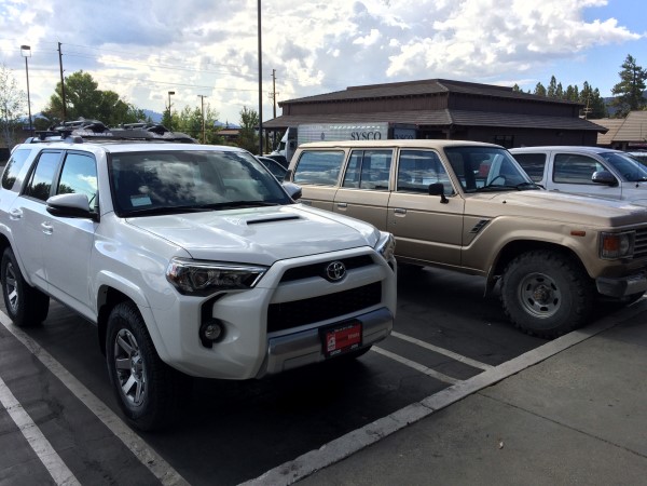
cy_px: 243
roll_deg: -0.1
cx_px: 324
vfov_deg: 48.2
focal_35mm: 29
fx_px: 542
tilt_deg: -11.1
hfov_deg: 61.7
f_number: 2.2
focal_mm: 4.15
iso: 32
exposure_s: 1/1282
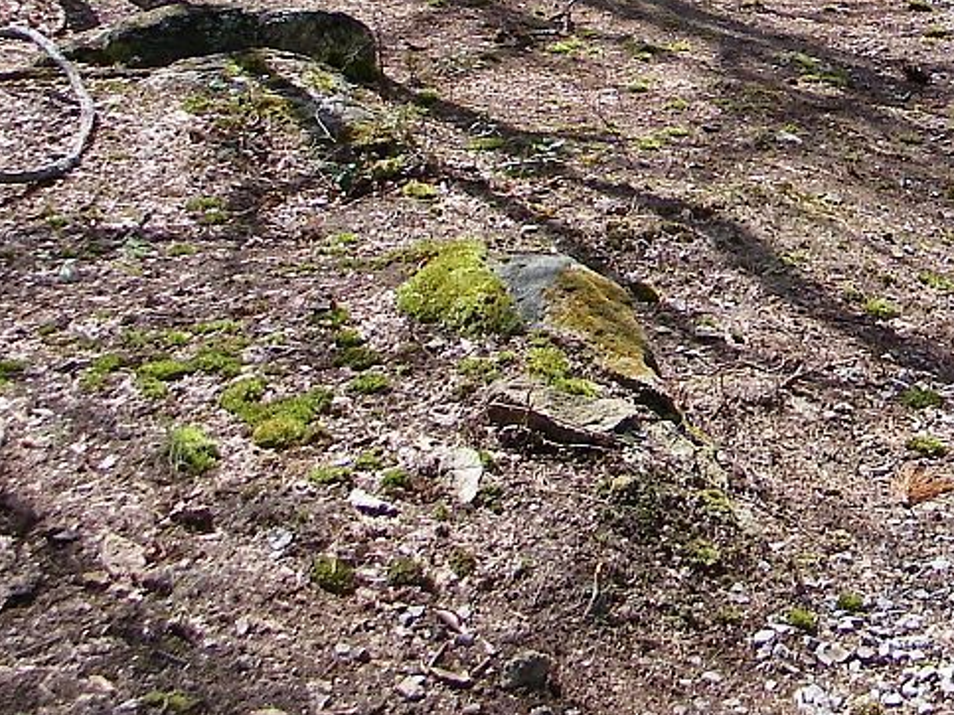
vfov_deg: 16.3
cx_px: 960
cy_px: -118
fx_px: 2397
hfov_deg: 21.7
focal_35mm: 87
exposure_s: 1/400
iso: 80
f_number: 3.5
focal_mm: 5
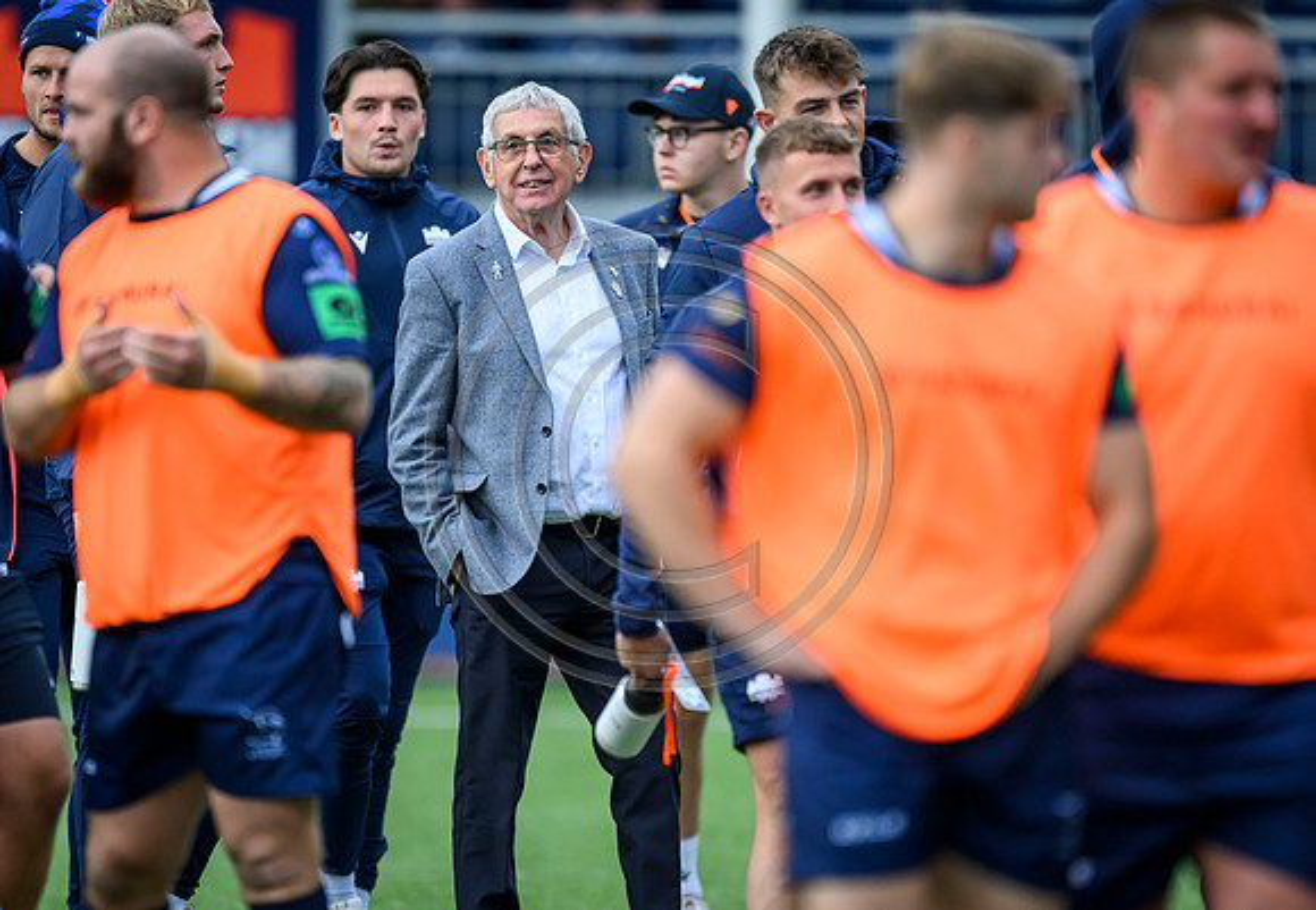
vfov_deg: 2.2
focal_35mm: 638
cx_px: 558
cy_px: 506
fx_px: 23583
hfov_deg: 3.2
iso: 4000
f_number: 4
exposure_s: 1/3200
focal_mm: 560
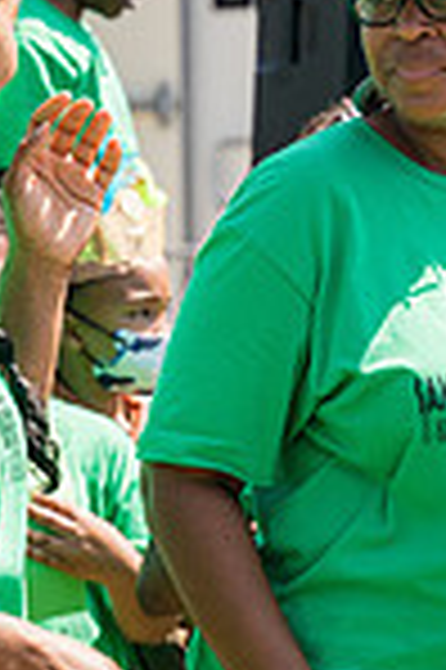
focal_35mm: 292
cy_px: 227
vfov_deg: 7.1
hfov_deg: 4.7
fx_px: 5439
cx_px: 586
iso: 100
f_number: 4
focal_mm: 75
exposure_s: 1/500
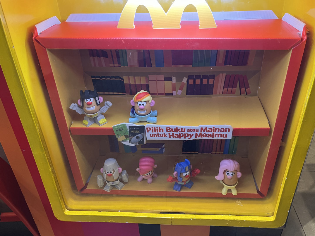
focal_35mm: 29
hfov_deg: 61.6
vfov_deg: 48.2
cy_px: 120
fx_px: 264
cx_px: 167
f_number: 1.6
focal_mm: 5.1
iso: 200
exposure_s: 1/50
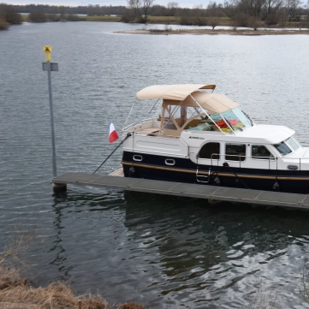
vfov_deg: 26.1
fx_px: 667
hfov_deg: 25.8
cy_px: 153
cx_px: 227
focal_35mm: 66
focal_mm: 34
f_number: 10
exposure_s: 1/400
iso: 400
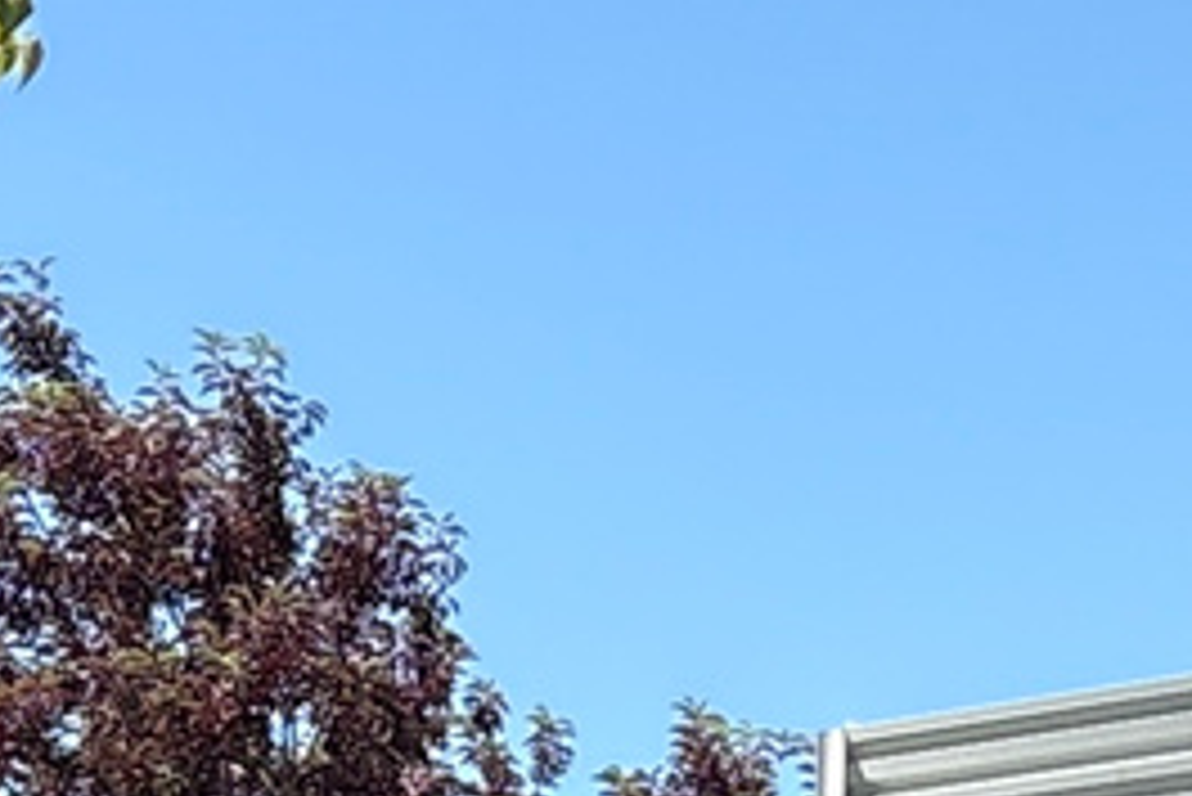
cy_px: 2181
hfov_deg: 9.6
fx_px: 6924
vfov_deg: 6.2
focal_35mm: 209
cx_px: 1741
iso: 50
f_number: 1.6
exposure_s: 1/2283
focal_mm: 5.96
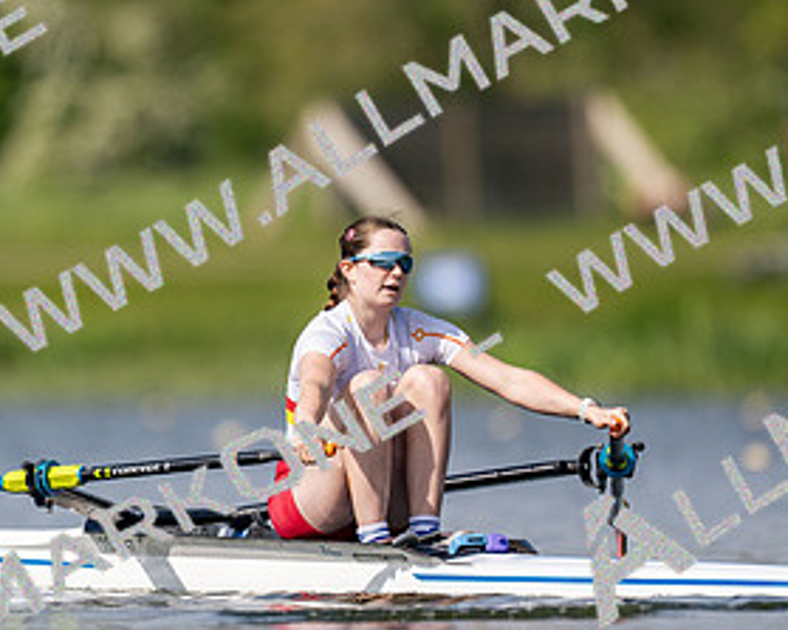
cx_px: 342
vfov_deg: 1.3
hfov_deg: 1.7
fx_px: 27300
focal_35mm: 1171
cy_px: 360
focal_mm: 600
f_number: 4
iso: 200
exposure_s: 1/2500
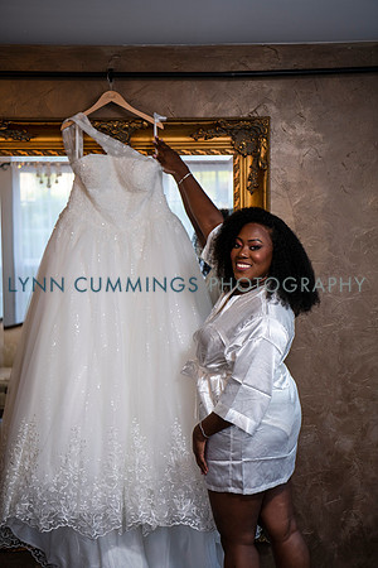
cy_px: 284
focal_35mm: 70
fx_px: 1102
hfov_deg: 19.5
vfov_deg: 28.8
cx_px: 189
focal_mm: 70
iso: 200
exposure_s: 1/160
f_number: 3.5
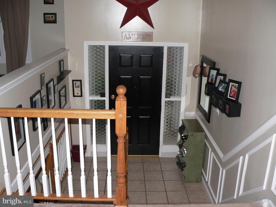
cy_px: 104
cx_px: 138
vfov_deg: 39.7
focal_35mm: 36
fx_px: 287
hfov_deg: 51.4
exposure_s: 1/60
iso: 100
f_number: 2.8
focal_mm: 6
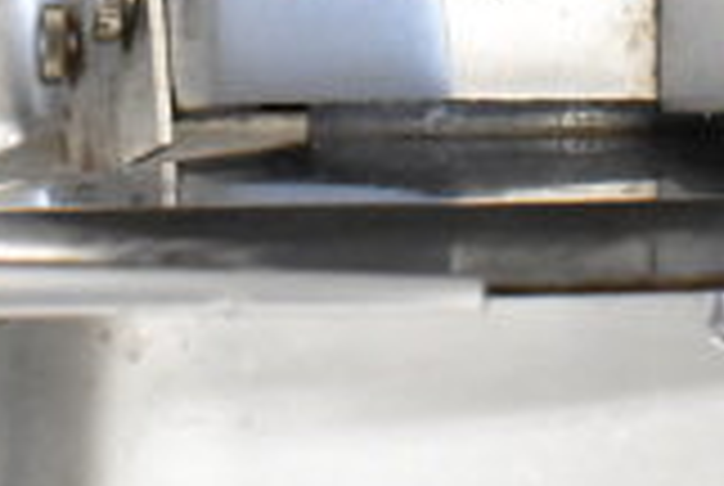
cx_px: 661
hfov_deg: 14.3
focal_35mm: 142
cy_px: -412
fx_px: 2859
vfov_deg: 9.2
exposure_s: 1/160
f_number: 6.3
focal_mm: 25
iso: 6400
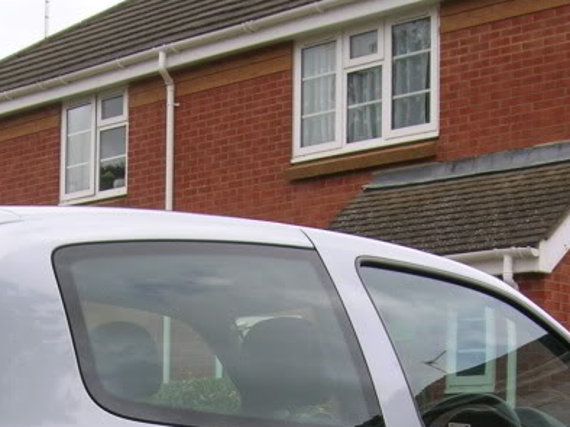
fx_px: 1498
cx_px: 181
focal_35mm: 91
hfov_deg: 21.5
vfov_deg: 15.6
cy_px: 528
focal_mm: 5.8
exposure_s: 1/63
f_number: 4.9
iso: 50
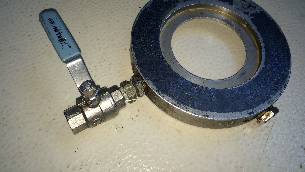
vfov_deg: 36.3
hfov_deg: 61.0
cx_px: 154
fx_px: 259
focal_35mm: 32
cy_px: 56
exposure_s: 1/78
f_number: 2.2
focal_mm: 4.15
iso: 32
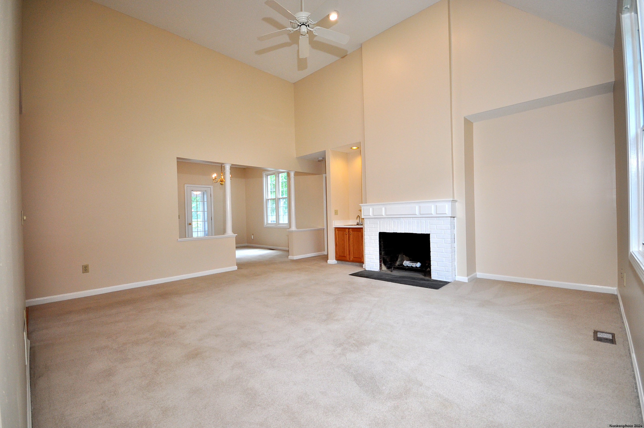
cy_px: 214
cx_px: 322
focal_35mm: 15
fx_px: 268
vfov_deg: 77.2
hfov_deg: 100.5
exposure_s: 1/125
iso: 400
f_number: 4
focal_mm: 10
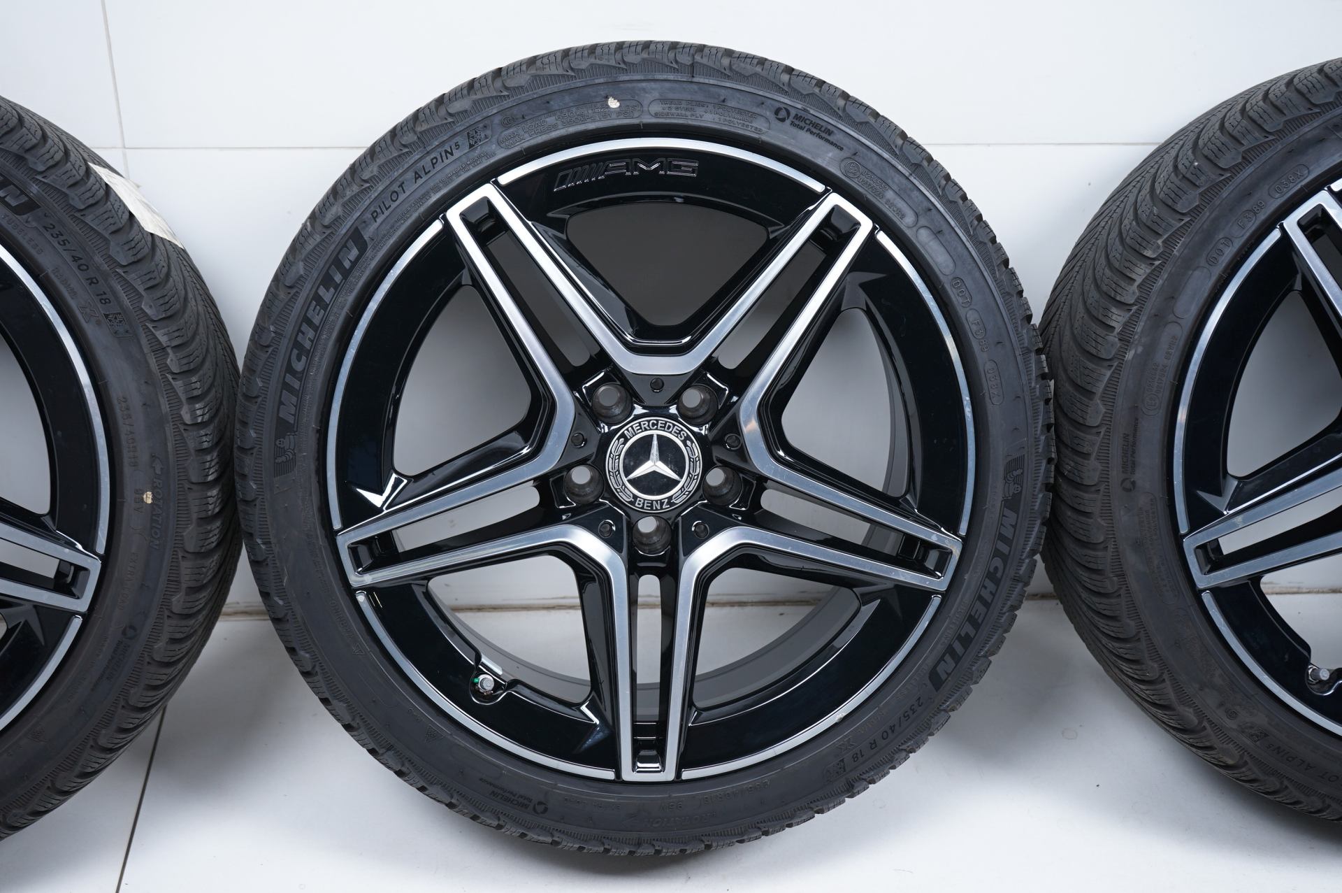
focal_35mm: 48
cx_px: 671
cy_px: 446
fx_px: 1788
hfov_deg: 41.1
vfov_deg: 28.0
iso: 250
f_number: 7.1
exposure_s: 1/125
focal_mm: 48
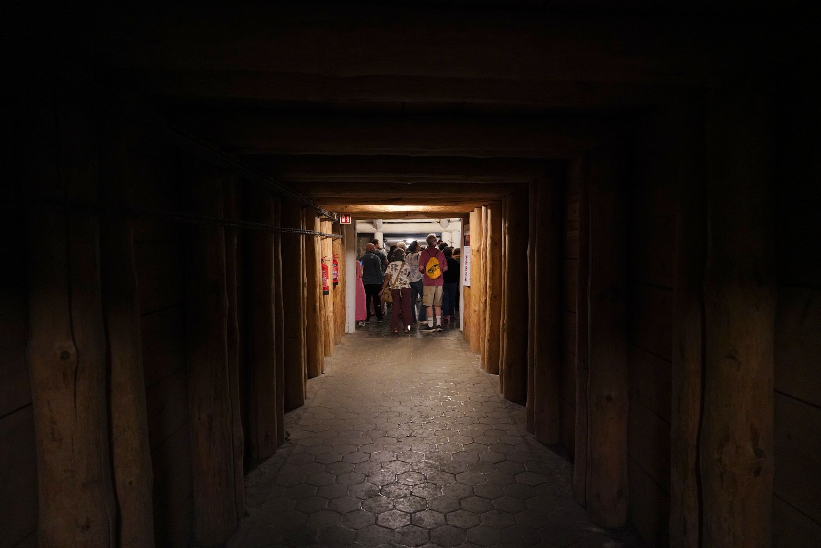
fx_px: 547
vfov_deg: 53.1
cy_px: 274
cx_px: 410
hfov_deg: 73.7
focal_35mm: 24
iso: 6400
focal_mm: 24
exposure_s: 1/80
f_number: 2.8
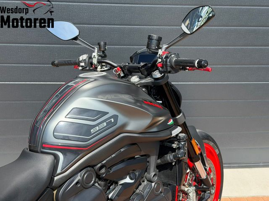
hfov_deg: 39.7
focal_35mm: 48
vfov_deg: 30.3
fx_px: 373
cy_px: 100
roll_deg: -1.6
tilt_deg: -25.1
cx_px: 134
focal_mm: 6.76
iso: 100
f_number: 1.78
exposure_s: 1/2342
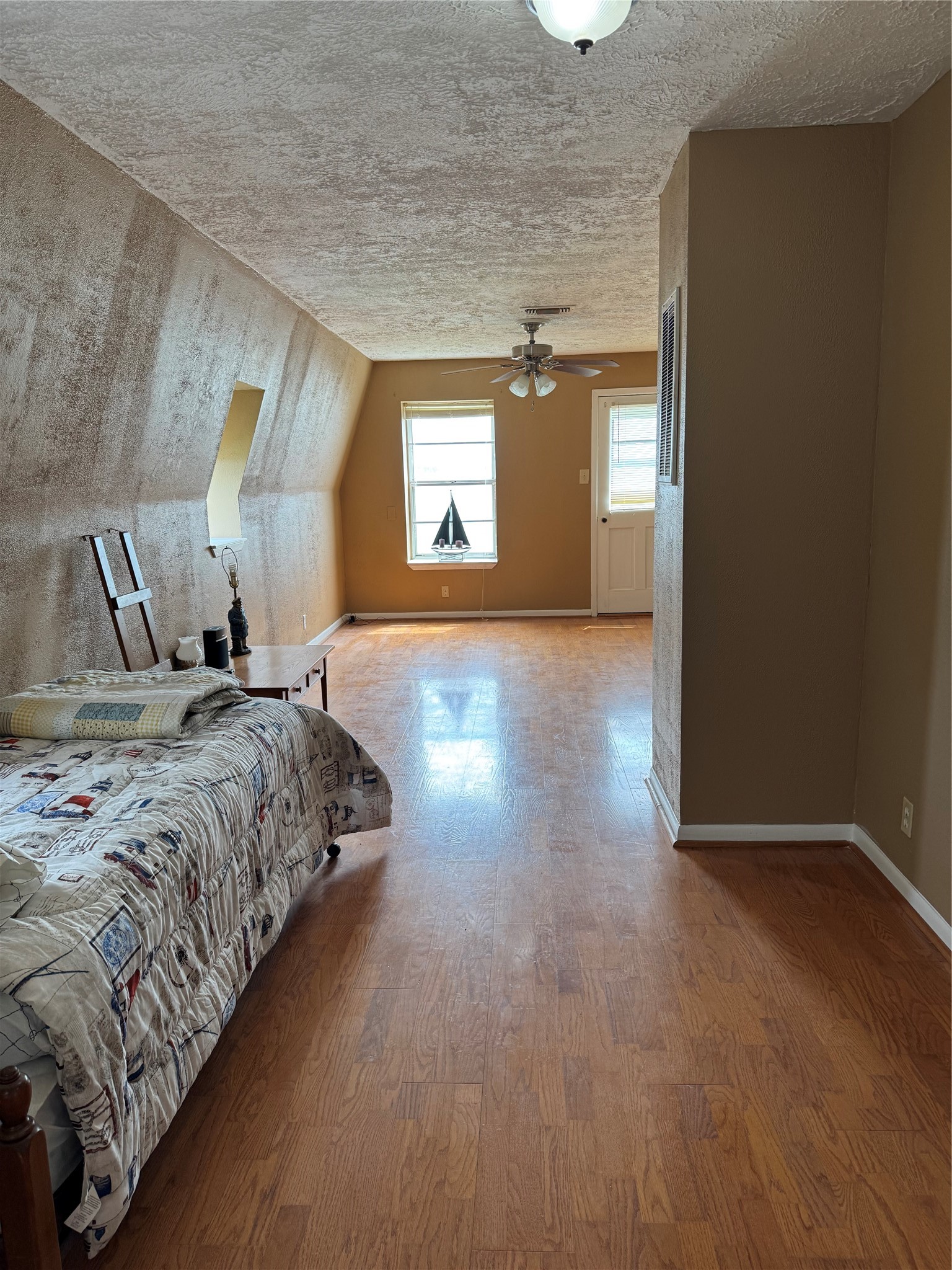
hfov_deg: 56.8
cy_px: 635
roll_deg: +0.9
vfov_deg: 71.6
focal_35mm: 24
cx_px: 476
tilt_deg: -11.1
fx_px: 880
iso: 100
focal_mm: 6.76
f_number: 1.78
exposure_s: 1/120
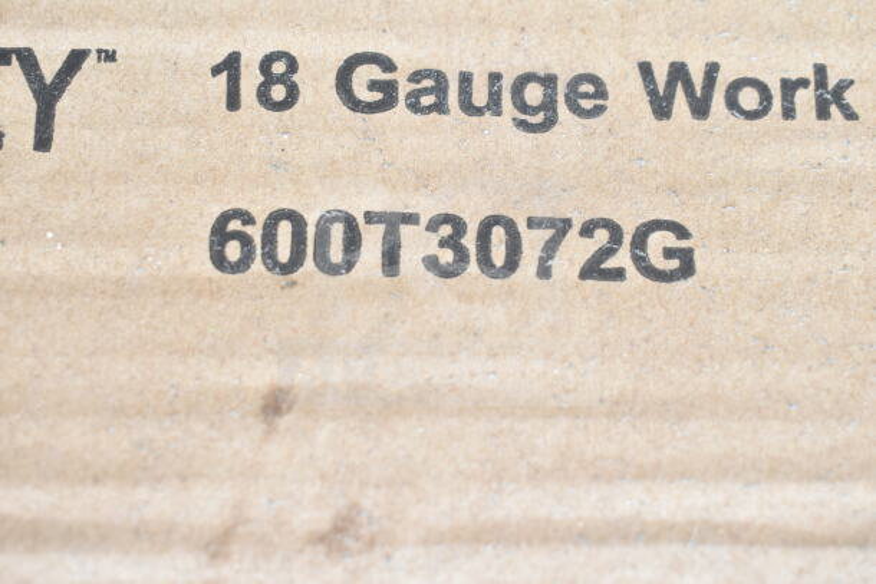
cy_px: 292
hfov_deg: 36.9
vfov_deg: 25.1
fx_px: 1314
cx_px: 438
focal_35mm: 54
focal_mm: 36
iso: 1600
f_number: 6.3
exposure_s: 1/160
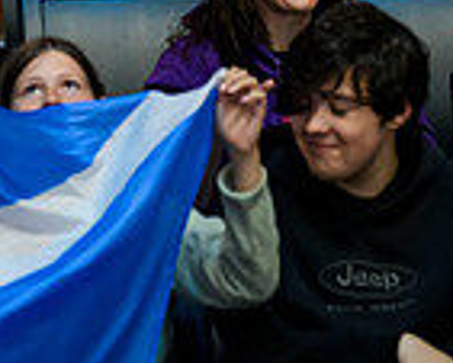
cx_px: -418
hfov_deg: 4.5
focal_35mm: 425
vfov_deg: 3.6
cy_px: -114
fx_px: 5702
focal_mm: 110
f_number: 3.2
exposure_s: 1/640
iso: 4000
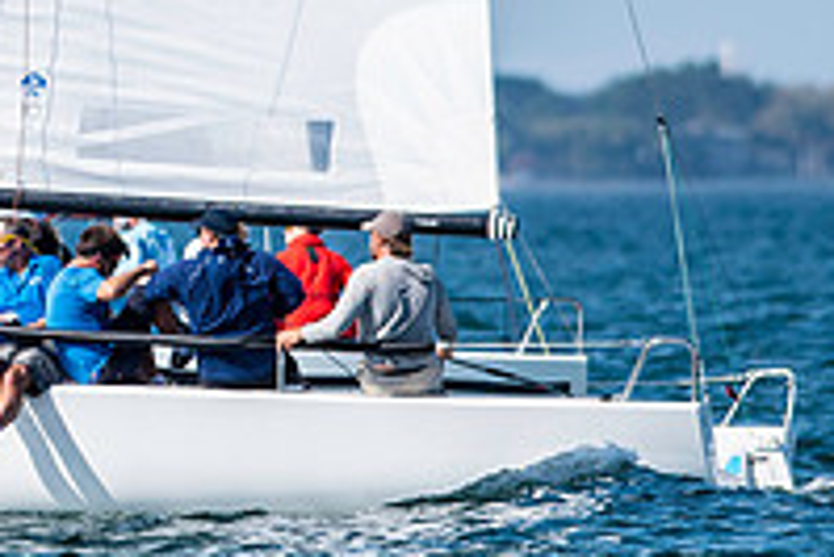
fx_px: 35215
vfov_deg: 0.9
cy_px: 20
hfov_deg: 1.4
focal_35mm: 1519
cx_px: -320
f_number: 5
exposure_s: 1/2500
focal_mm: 300
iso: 200
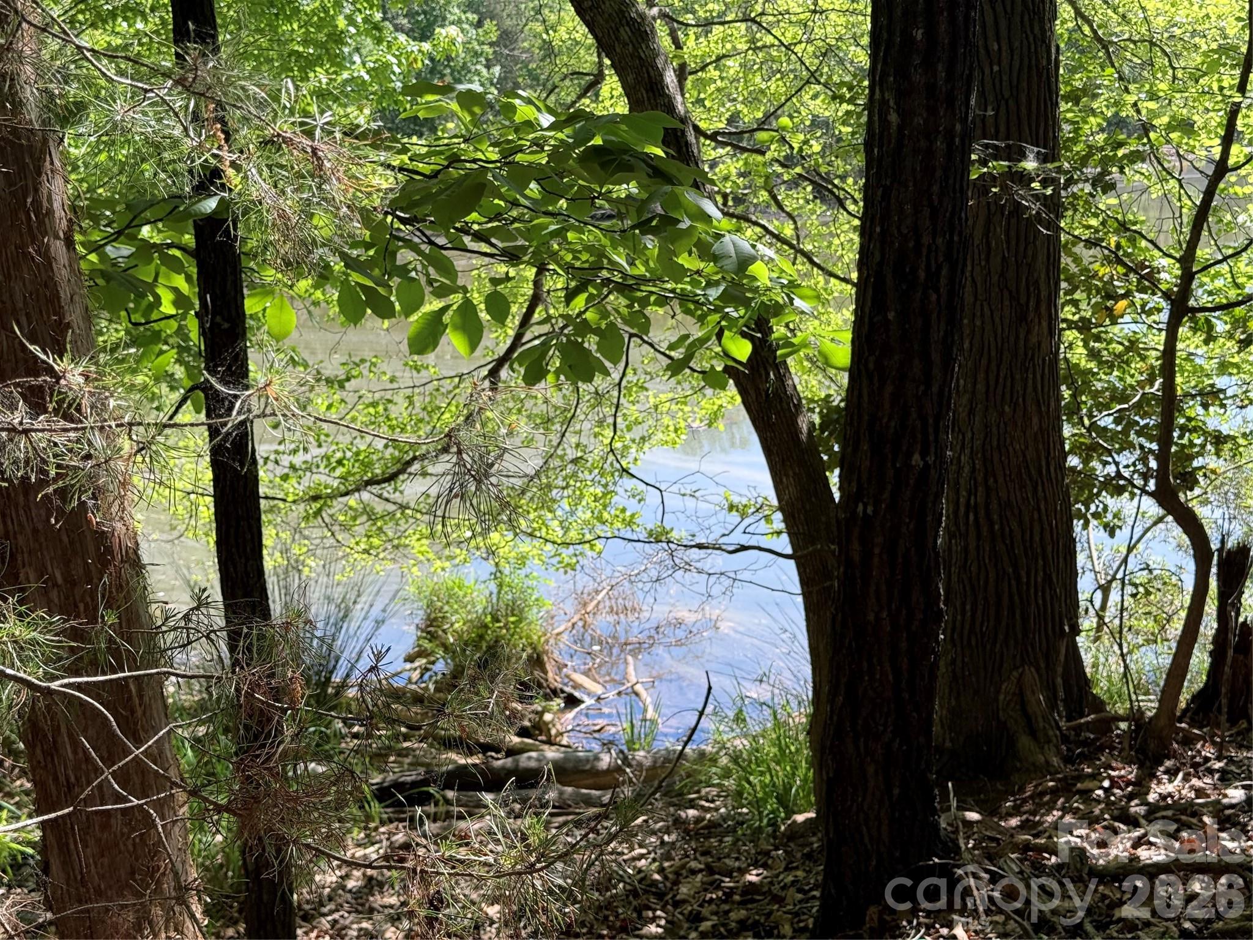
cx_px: 626
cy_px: 470
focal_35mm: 48
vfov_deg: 30.3
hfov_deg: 39.7
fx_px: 1737
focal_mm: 6.76
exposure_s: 1/615
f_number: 1.78
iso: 64
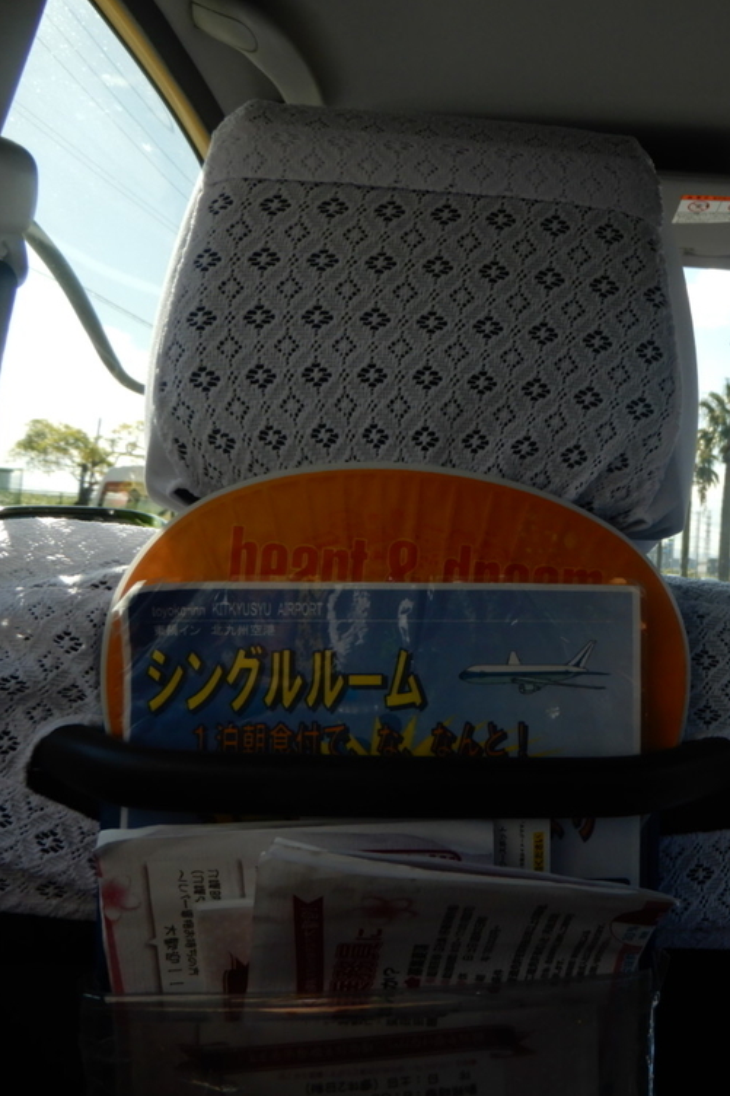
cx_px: 673
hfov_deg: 36.2
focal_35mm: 34
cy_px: 558
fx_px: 1035
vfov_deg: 55.8
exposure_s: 1/400
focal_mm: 4.3
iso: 80
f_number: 3.4
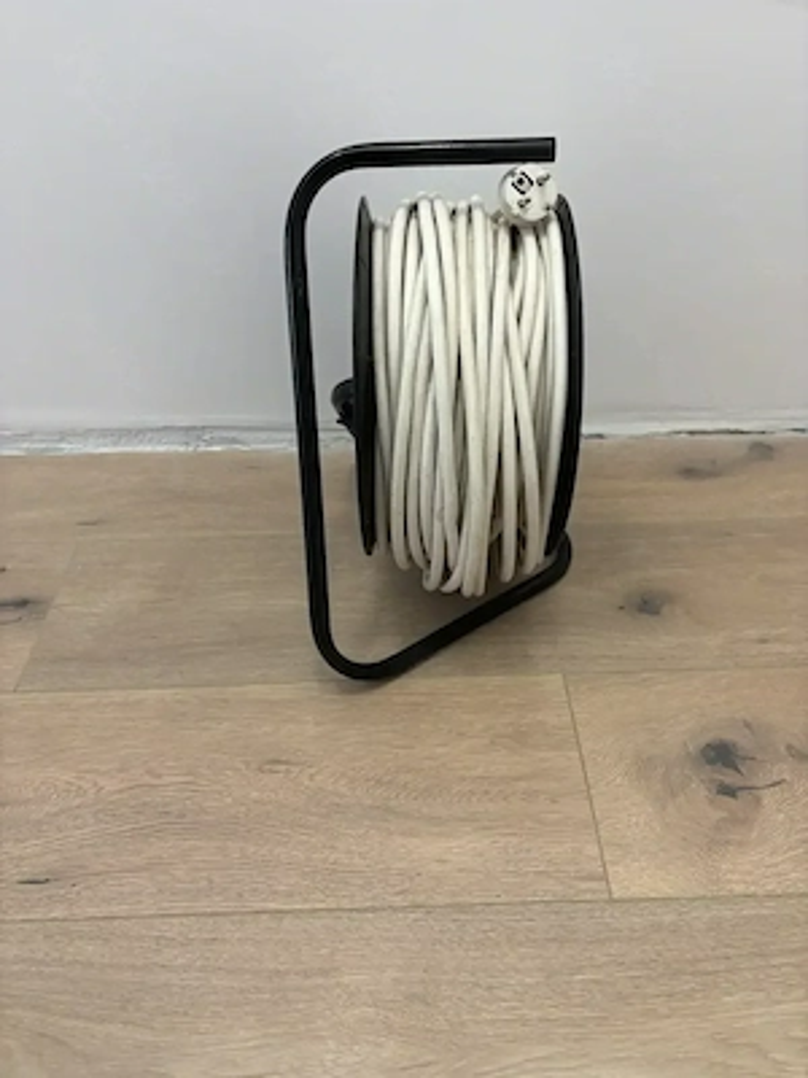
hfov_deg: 53.1
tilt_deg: -37.7
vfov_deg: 67.3
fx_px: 809
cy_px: 539
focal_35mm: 26
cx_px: 404
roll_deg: +2.6
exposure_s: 1/50
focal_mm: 5.96
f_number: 1.6
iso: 125
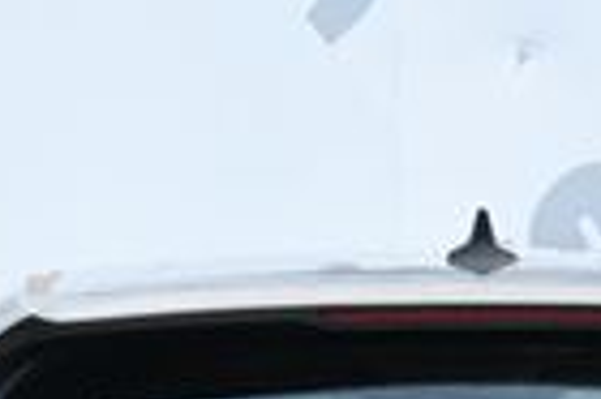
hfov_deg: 7.9
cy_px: 841
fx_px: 4352
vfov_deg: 5.1
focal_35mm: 261
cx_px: 489
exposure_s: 1/250
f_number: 5.6
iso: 280
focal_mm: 38
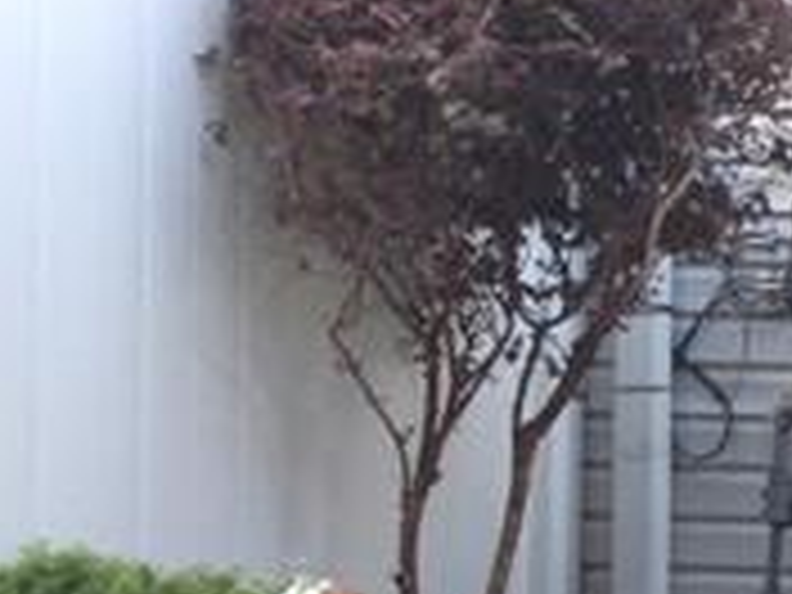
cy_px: 288
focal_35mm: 150
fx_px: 3432
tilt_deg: -0.9
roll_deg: -1.5
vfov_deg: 9.9
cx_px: 1746
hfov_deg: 11.4
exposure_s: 1/60
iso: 50
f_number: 2.4
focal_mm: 4.12
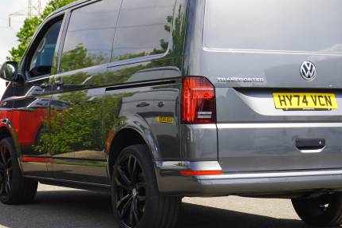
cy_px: 104
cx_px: 178
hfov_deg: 22.2
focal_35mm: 92
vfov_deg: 14.9
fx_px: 872
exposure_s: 1/100
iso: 100
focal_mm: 41
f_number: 6.3
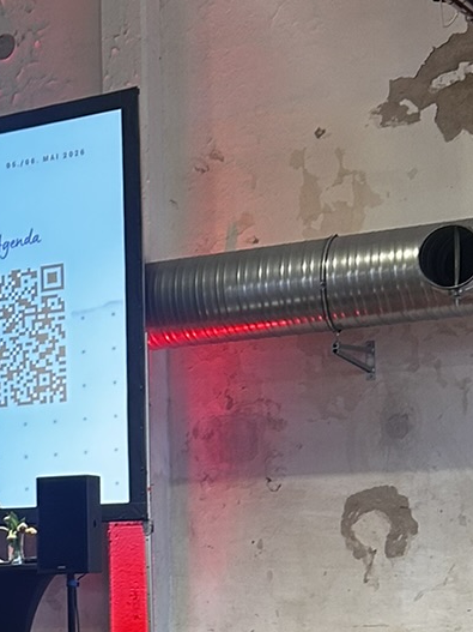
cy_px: 633
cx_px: -224
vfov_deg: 18.9
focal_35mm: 101
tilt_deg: -2.1
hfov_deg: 13.8
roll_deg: +1.3
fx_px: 1841
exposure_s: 1/75
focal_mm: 5.7
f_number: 1.5
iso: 100
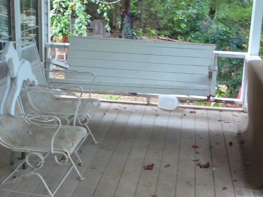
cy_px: 111
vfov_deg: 24.8
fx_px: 448
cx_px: 118
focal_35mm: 59
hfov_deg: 32.7
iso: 200
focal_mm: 7.8
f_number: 3.4
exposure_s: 1/8
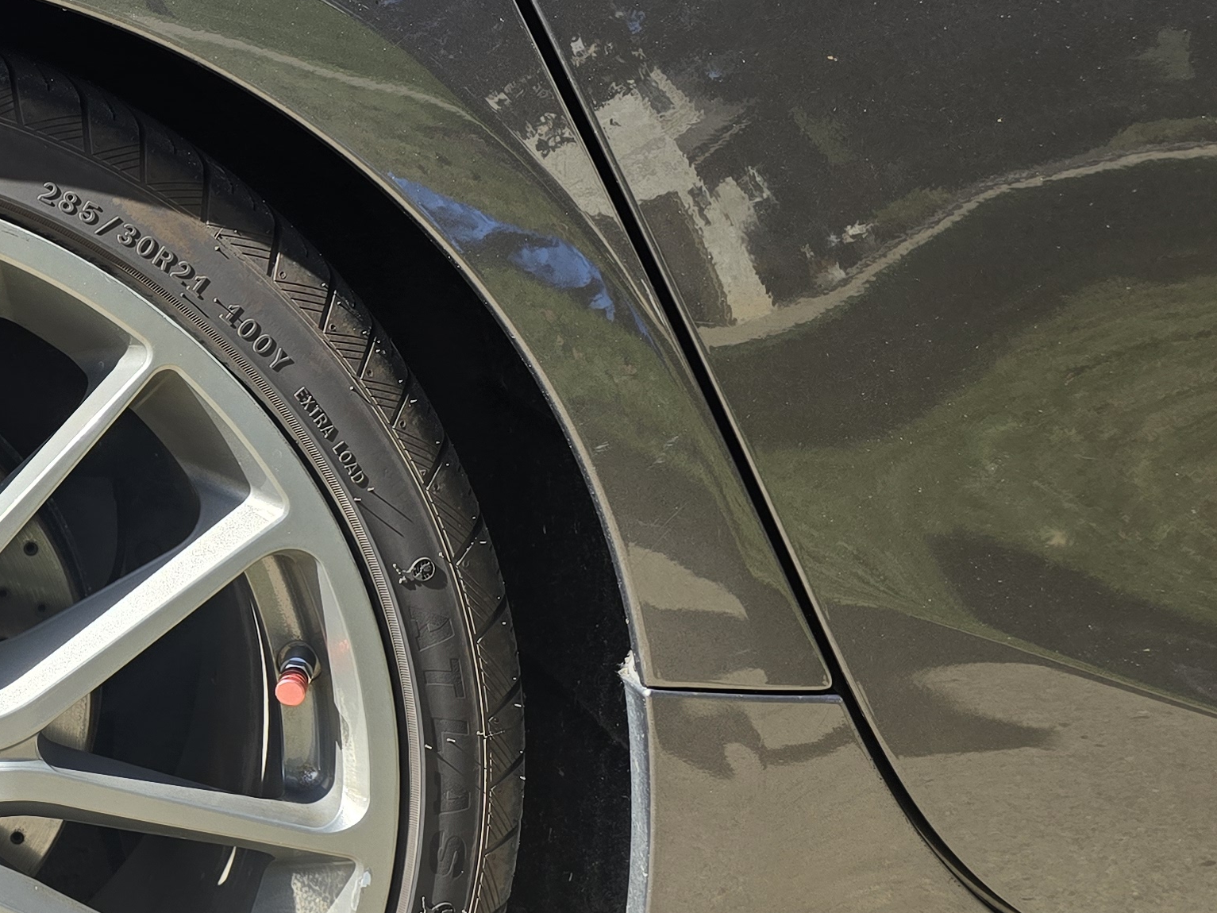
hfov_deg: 27.5
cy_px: 388
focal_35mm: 60
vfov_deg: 24.4
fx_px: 2110
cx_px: -313
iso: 12
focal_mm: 6.3
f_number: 1.7
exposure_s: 1/325
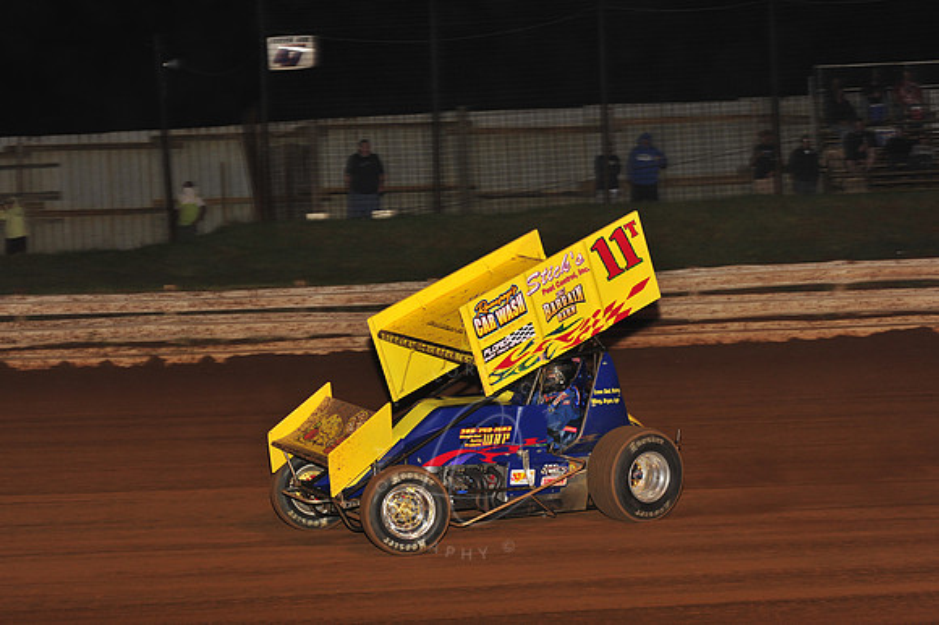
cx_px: 470
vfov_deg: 14.8
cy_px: 312
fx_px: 2398
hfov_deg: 22.2
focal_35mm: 92
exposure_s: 1/320
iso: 1000
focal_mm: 92
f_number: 7.1
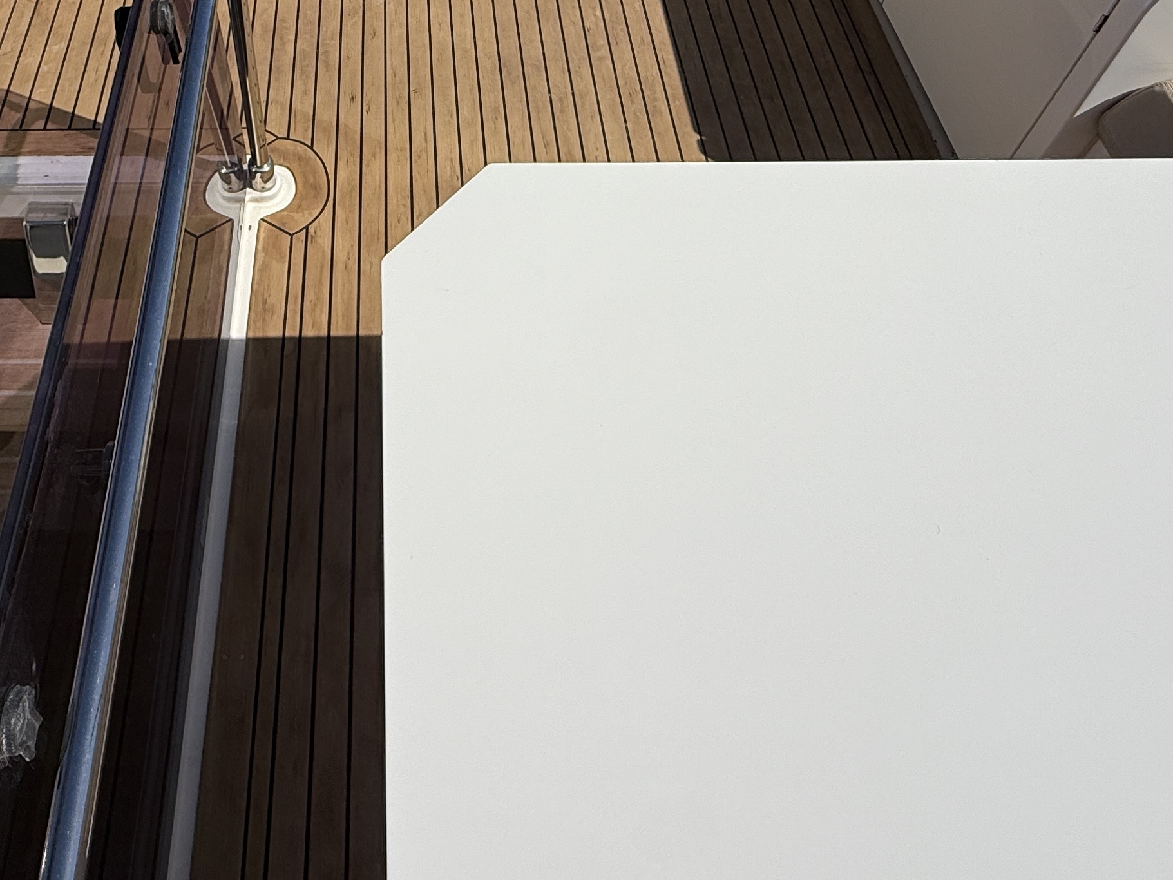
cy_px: 14
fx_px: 1051
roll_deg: -1.3
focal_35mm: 31
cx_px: 422
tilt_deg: -42.8
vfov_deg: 40.3
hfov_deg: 57.4
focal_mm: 2.22
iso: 40
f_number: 2.2
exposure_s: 1/6173
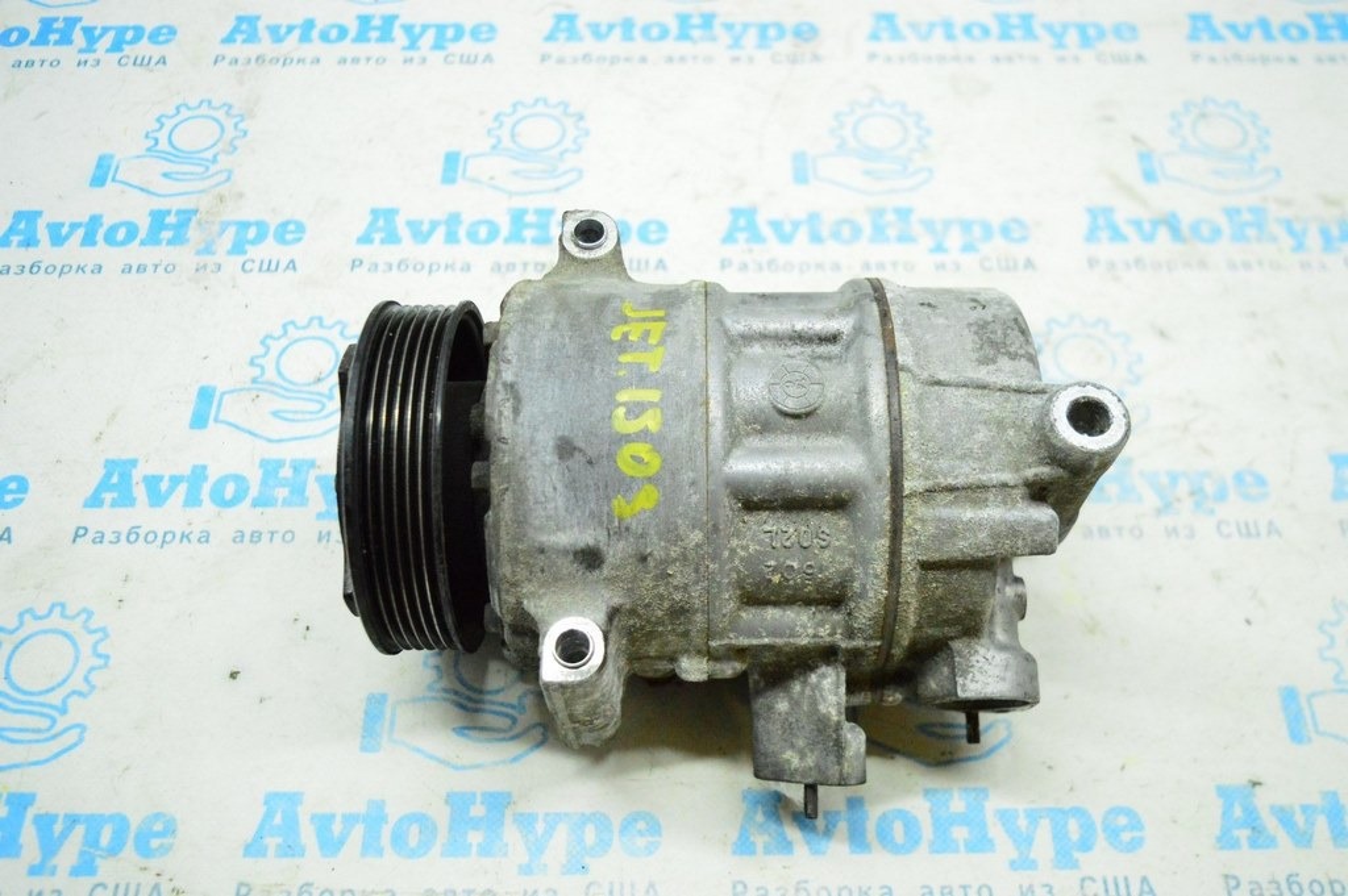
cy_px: 448
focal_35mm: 36
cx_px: 674
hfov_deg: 53.2
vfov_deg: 36.8
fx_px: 1347
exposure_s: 1/500
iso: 6400
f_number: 4
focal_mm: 24
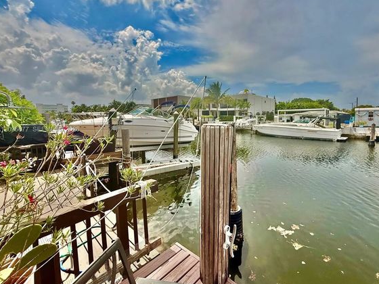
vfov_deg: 77.9
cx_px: 212
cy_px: 130
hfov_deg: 94.1
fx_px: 175
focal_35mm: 16
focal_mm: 2.22
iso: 50
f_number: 2.2
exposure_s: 1/2841
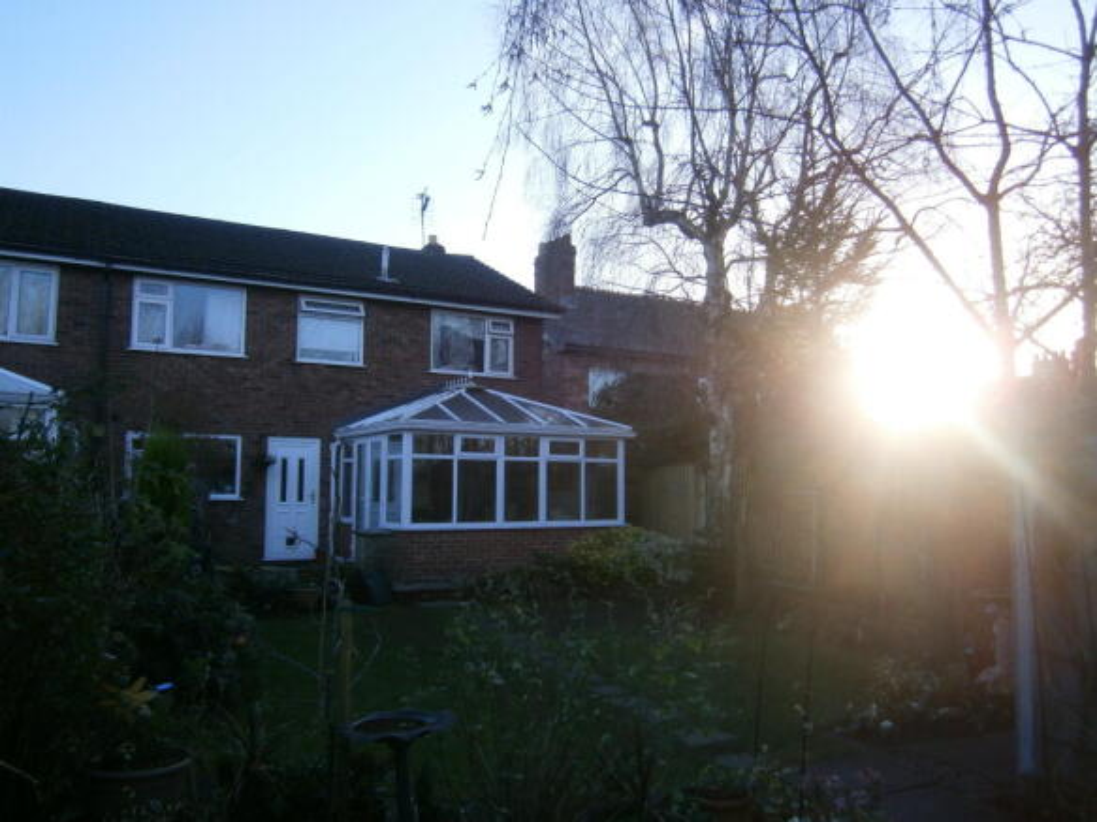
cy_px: 411
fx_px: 824
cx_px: 548
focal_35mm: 26
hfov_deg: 67.3
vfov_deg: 53.0
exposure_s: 1/250
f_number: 2.8
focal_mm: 4.7
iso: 100
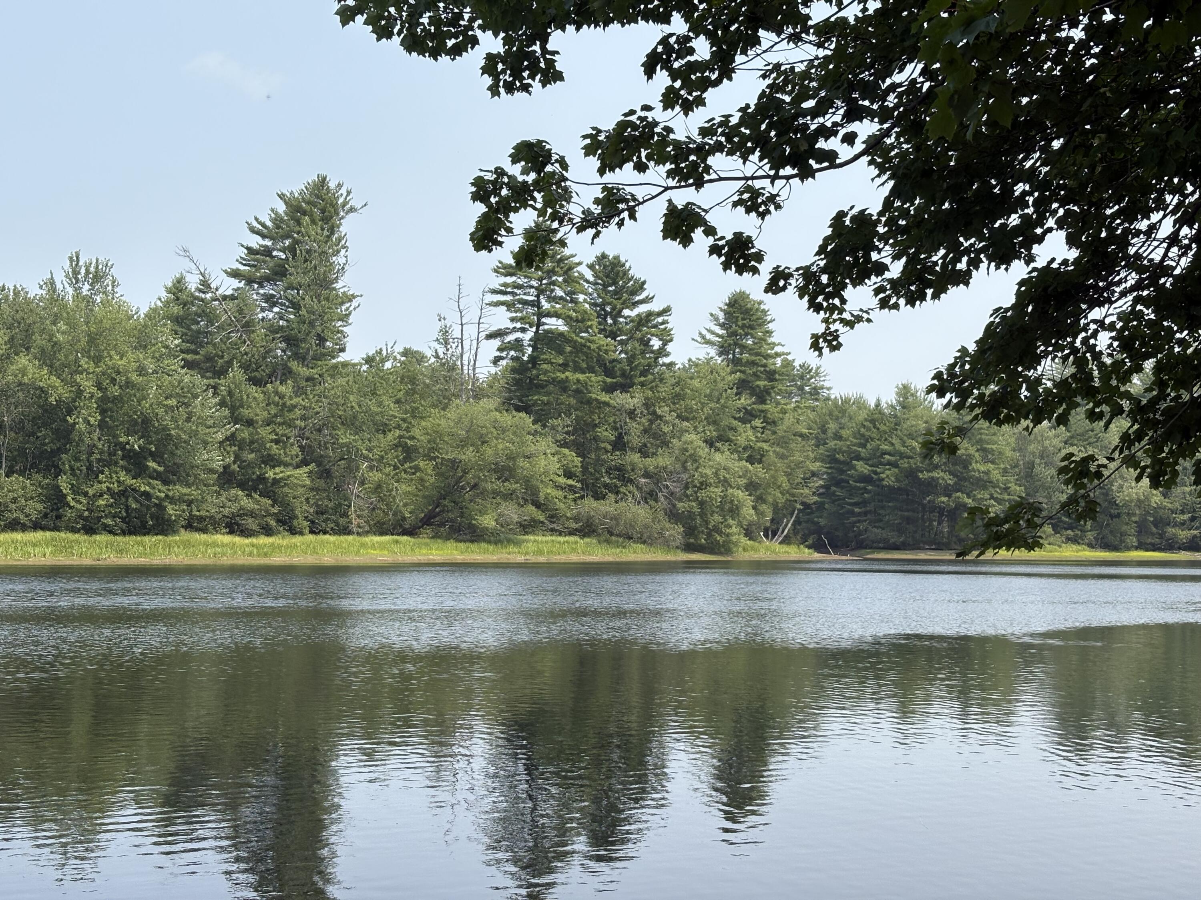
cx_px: 600
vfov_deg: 28.0
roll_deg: +0.0
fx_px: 1804
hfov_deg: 36.8
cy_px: 450
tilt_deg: +2.1
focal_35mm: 52
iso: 32
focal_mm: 5.96
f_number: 1.6
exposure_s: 1/2451
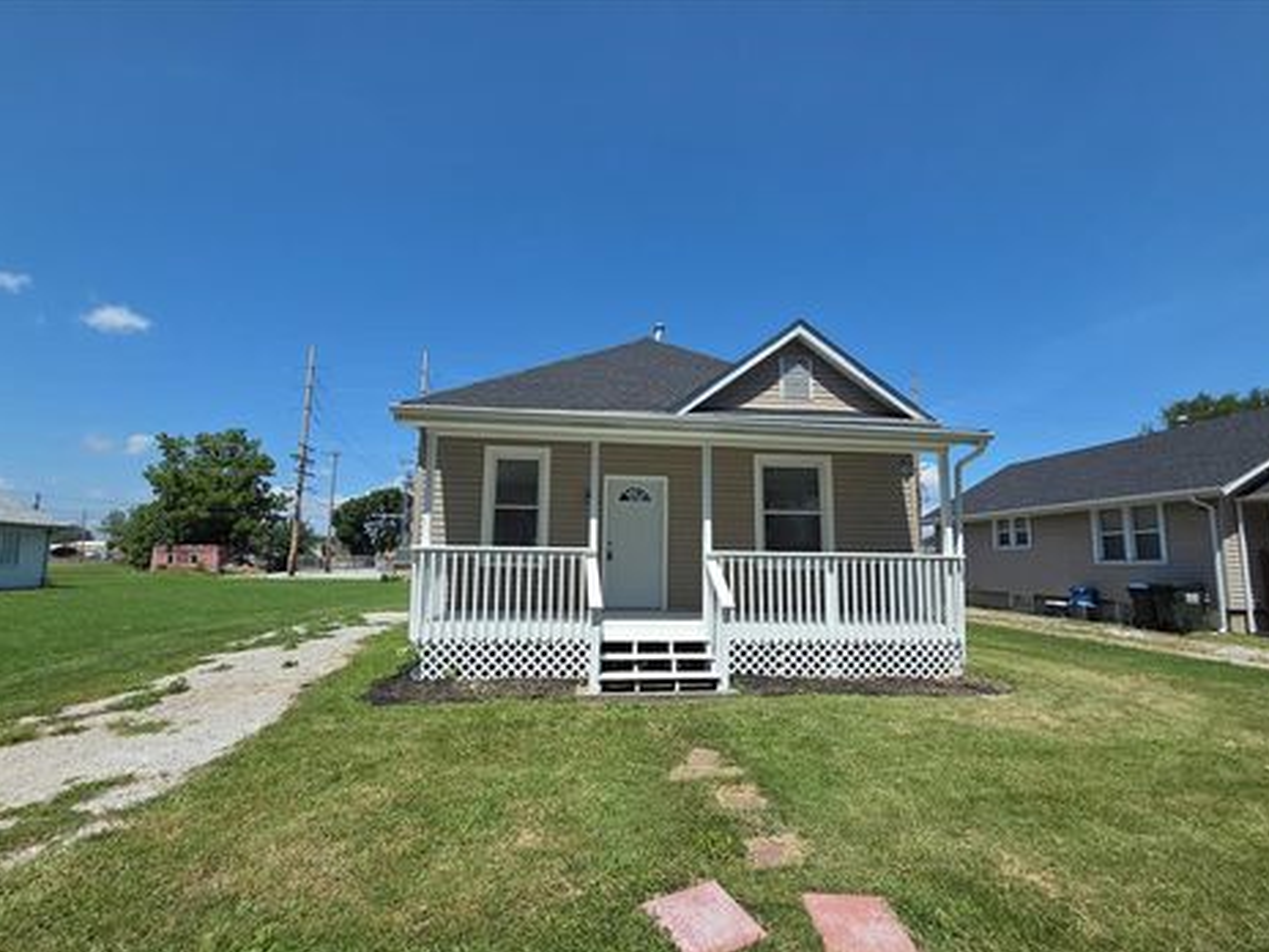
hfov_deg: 102.1
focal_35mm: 14
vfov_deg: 85.6
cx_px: 632
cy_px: 507
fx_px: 513
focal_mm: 2.2
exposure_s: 1/2558
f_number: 2.2
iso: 50
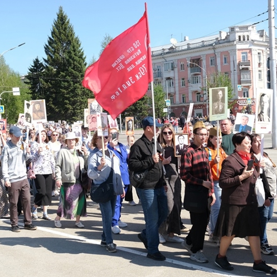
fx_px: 371
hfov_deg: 40.9
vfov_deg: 40.9
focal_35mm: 41
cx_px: 129
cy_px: 139
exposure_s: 1/350
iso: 160
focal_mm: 21.2
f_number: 5.6
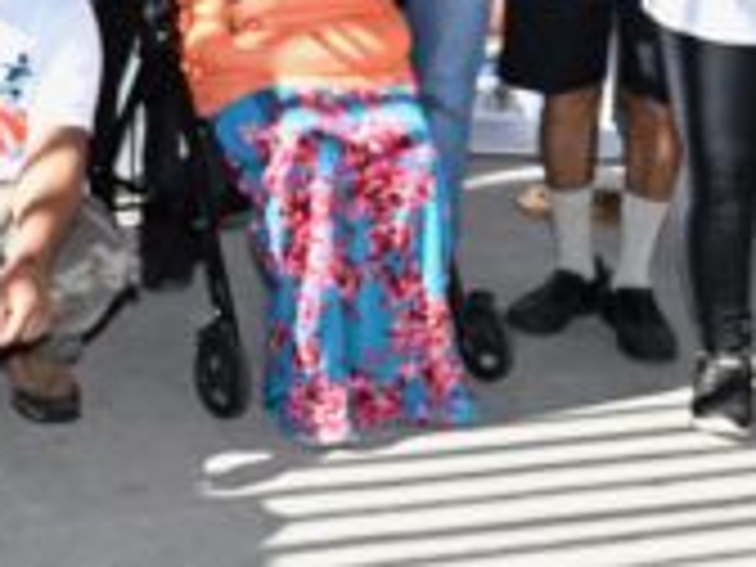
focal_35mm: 101
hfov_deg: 18.5
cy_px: -40
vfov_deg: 14.3
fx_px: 2206
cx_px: -126
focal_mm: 28
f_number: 6.3
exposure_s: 1/160
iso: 200
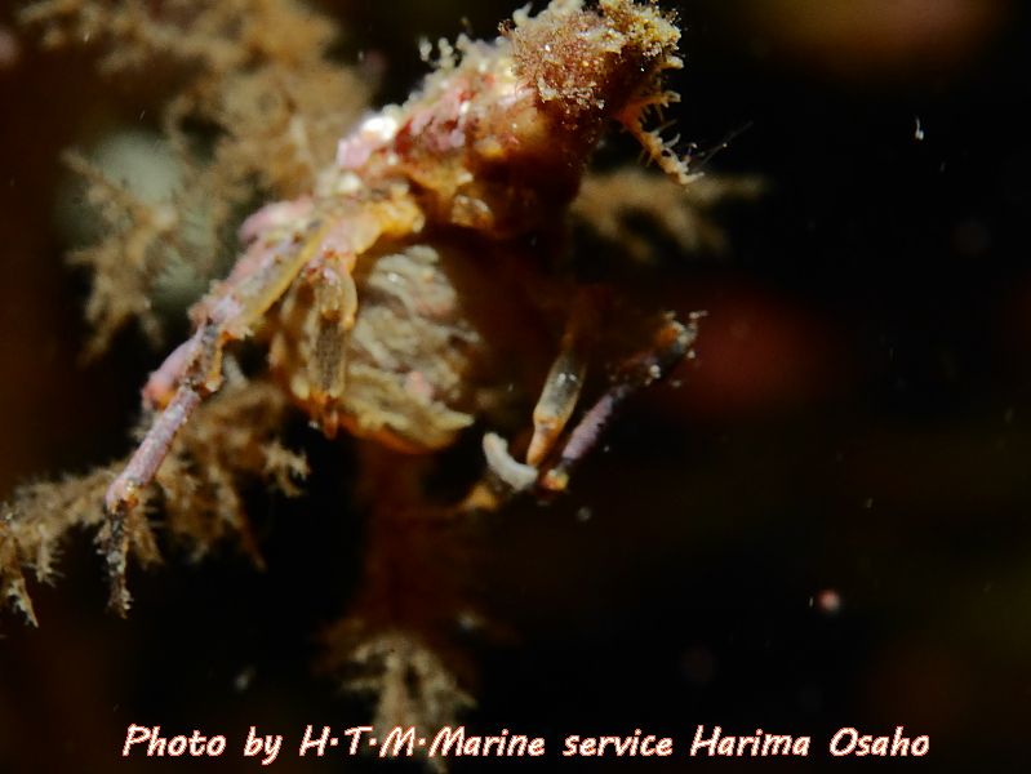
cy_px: 387
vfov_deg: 16.4
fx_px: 2682
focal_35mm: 90
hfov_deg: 21.8
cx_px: 516
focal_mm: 45
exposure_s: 1/100
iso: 2500
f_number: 11
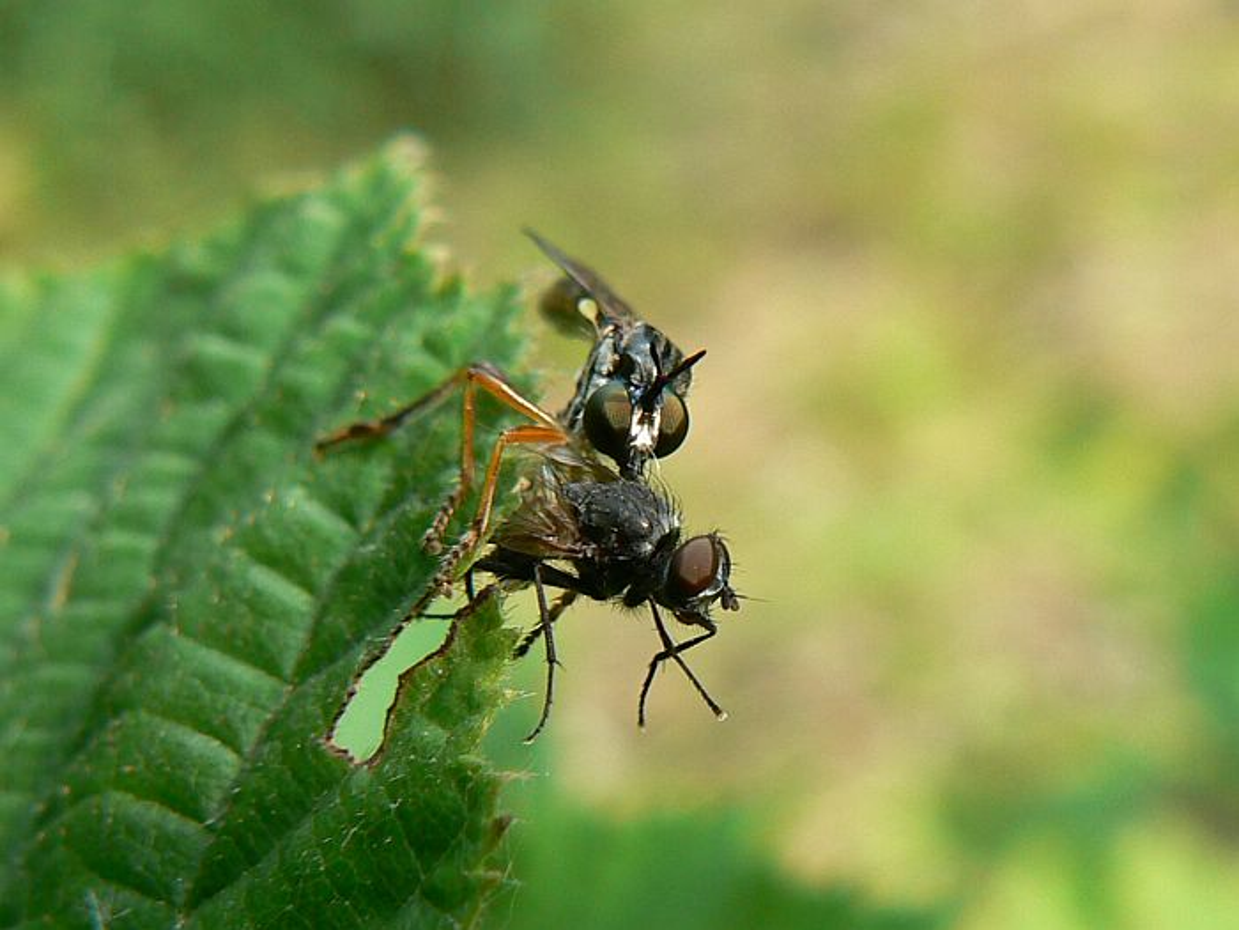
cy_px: 465
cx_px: 620
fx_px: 1289
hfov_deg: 51.4
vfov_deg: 39.7
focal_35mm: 36
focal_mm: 6
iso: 80
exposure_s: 1/125
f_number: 4.5
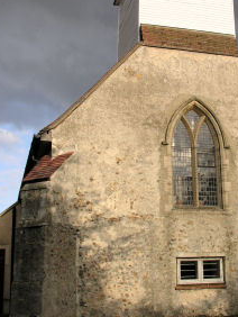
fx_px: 522
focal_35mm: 57
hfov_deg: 25.3
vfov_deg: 33.6
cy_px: 126
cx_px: 184
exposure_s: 1/220
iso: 50
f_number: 5.6
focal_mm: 8.9
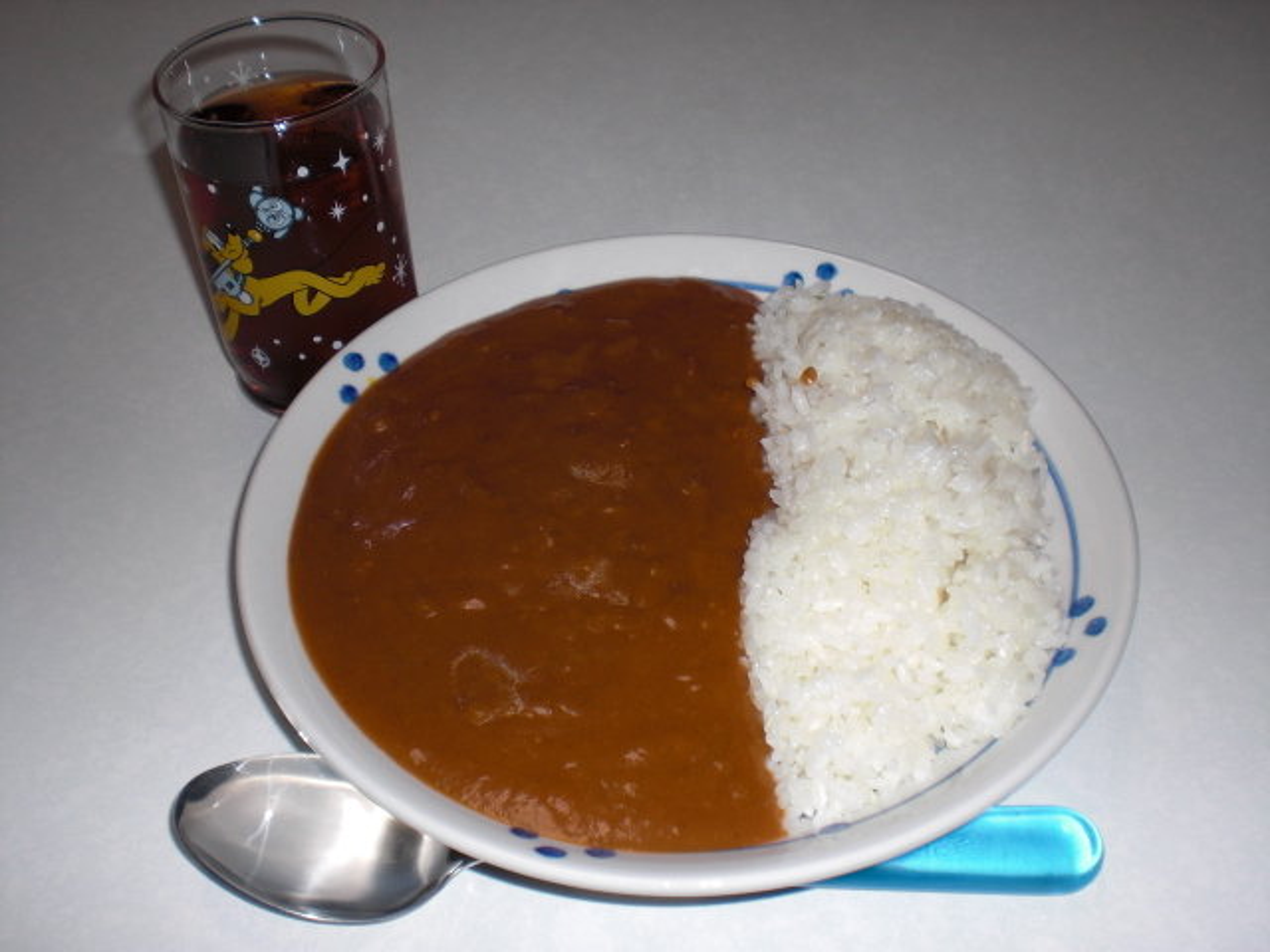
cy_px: 476
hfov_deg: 49.0
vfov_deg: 37.7
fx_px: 1394
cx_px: 635
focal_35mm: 38
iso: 64
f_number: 3.1
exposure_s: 1/60
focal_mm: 6.3
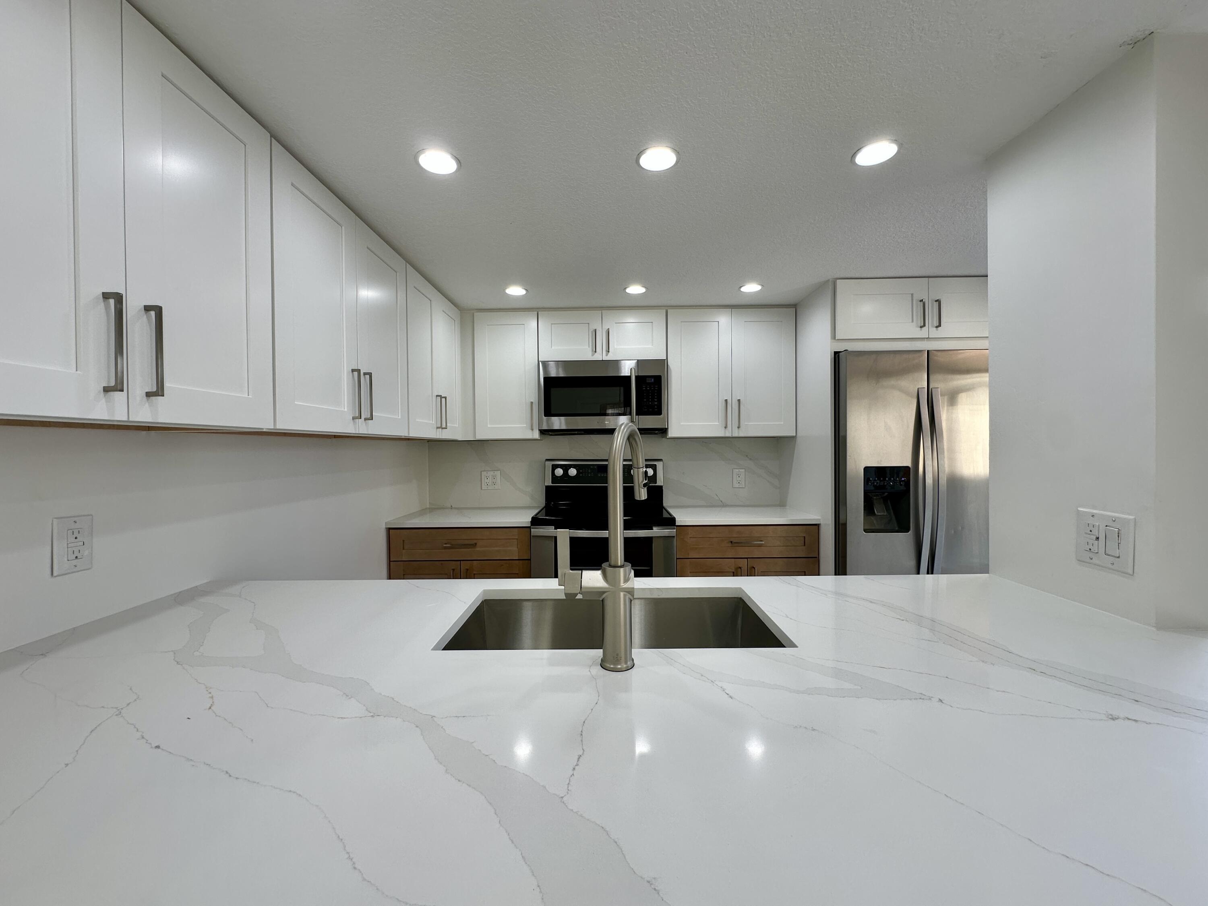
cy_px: 453
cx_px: 604
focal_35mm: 14
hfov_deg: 102.1
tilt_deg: -0.4
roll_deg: +0.7
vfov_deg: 85.7
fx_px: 489
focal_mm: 2.22
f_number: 2.2
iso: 64
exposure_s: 1/120
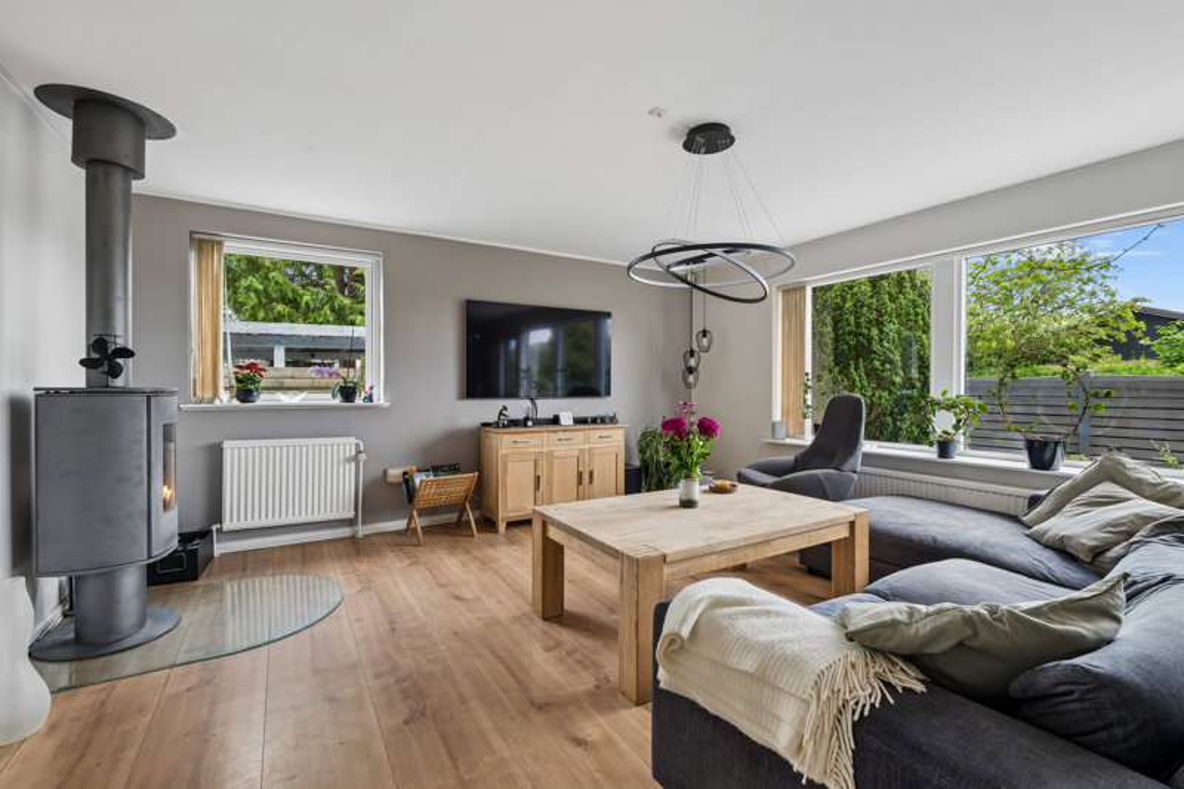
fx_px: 526
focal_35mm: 16
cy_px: 394
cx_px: 592
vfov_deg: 73.7
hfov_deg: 96.7
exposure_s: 1/8
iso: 160
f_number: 8
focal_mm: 16
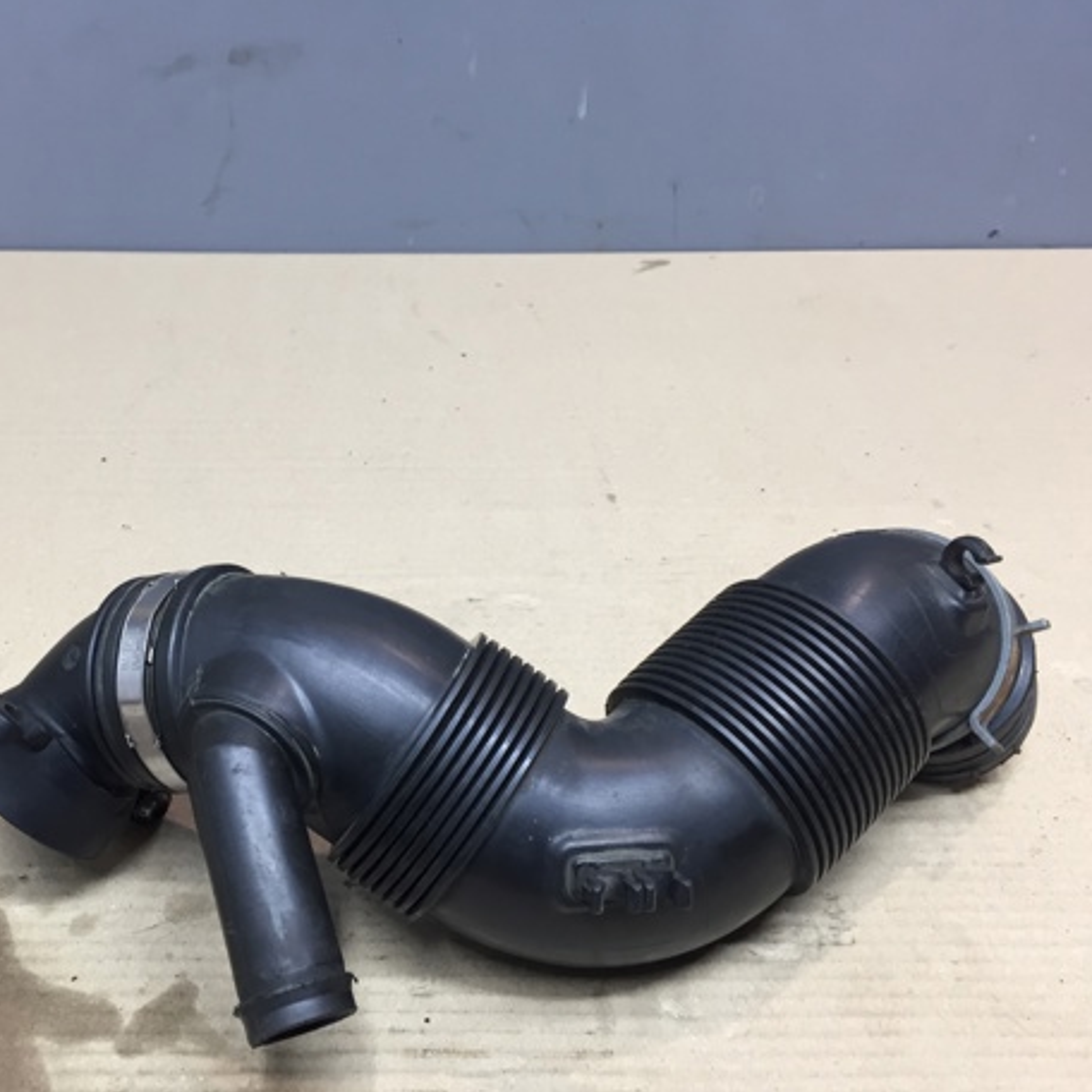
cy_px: 560
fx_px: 1285
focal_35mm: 36
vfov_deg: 46.0
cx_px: 402
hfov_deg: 45.6
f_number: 2.2
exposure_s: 1/33
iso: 80
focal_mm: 4.15
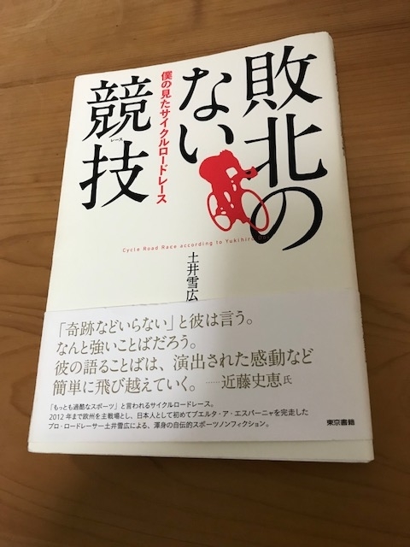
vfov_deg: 63.4
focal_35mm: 28
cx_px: 205
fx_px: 442
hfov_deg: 49.7
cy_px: 274
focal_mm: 3.99
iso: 64
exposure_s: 1/15
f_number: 1.8
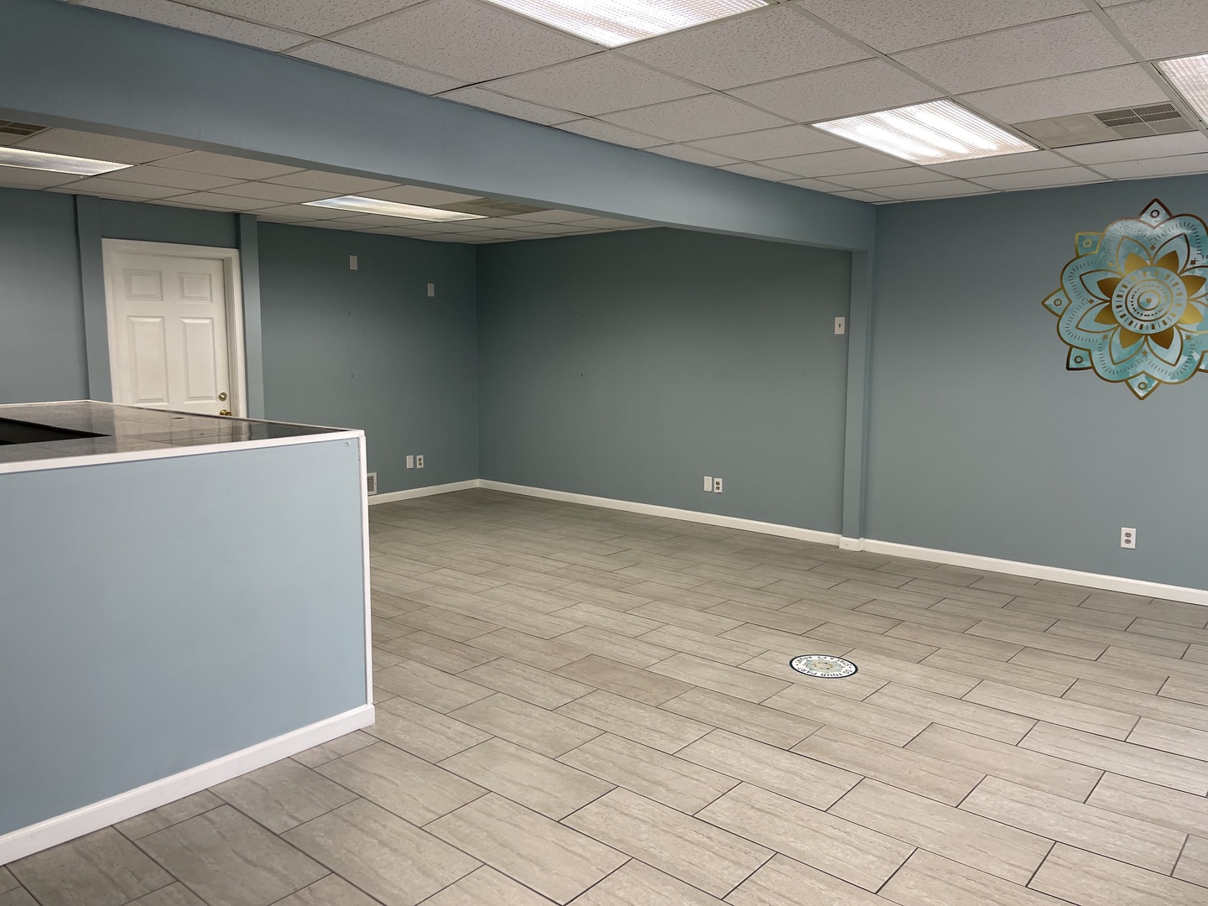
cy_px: 453
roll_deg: +0.1
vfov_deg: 53.1
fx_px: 907
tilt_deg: -7.8
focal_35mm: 26
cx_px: 604
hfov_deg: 67.3
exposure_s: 1/60
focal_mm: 5.1
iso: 80
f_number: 1.6
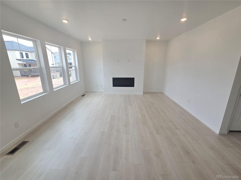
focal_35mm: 13
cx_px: 120
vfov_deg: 89.9
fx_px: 91
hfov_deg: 106.2
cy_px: 90
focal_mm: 2.2
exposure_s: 1/137
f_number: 2.2
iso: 50
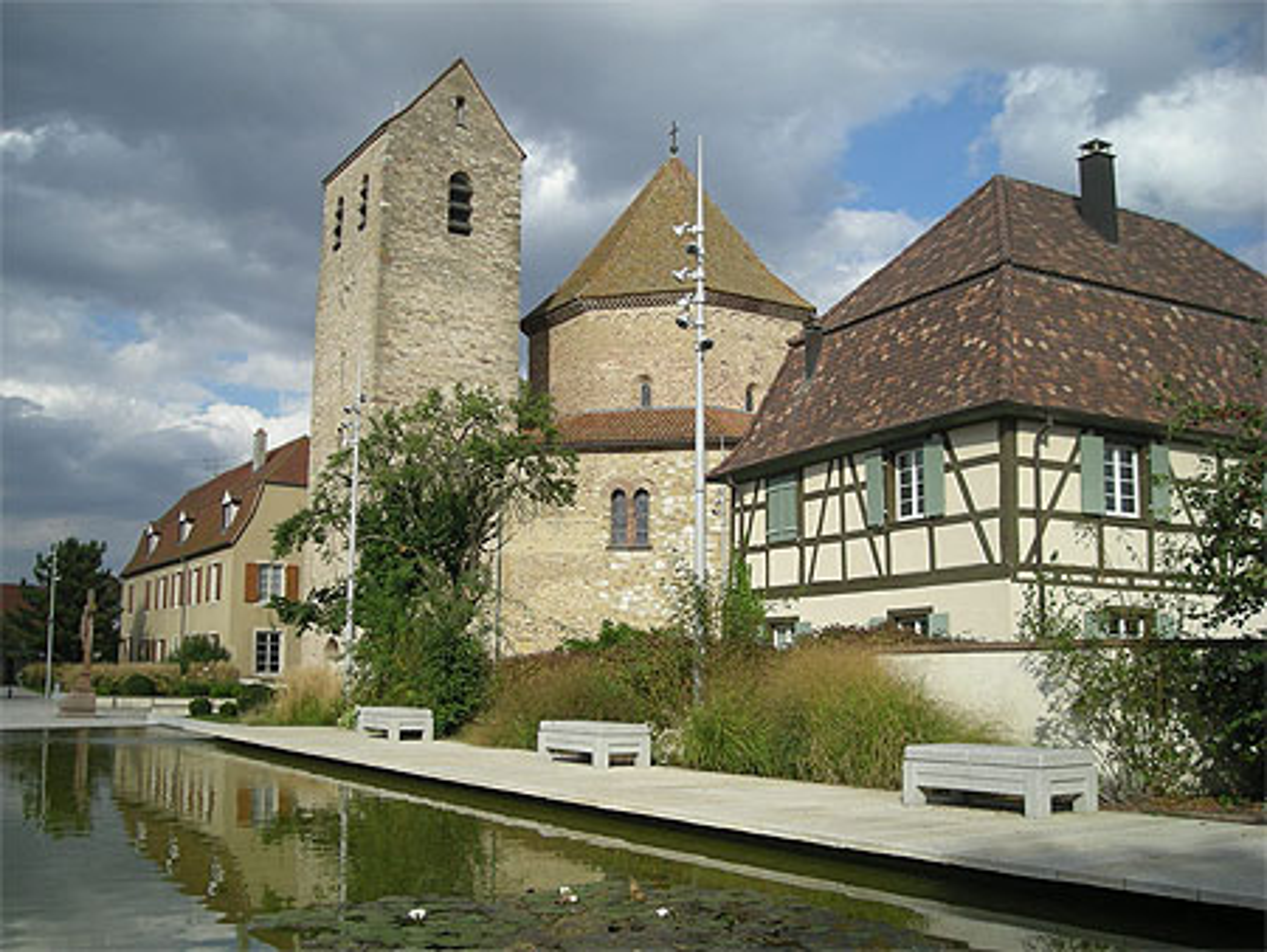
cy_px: 476
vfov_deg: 40.7
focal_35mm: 35
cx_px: 634
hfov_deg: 52.6
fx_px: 1282
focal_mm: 5.7
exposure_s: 1/264
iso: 50
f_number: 5.7
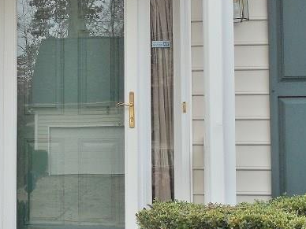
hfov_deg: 18.6
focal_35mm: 103
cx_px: 2
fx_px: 911
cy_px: 102
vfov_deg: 14.4
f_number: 3.8
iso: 125
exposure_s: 1/200
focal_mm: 7
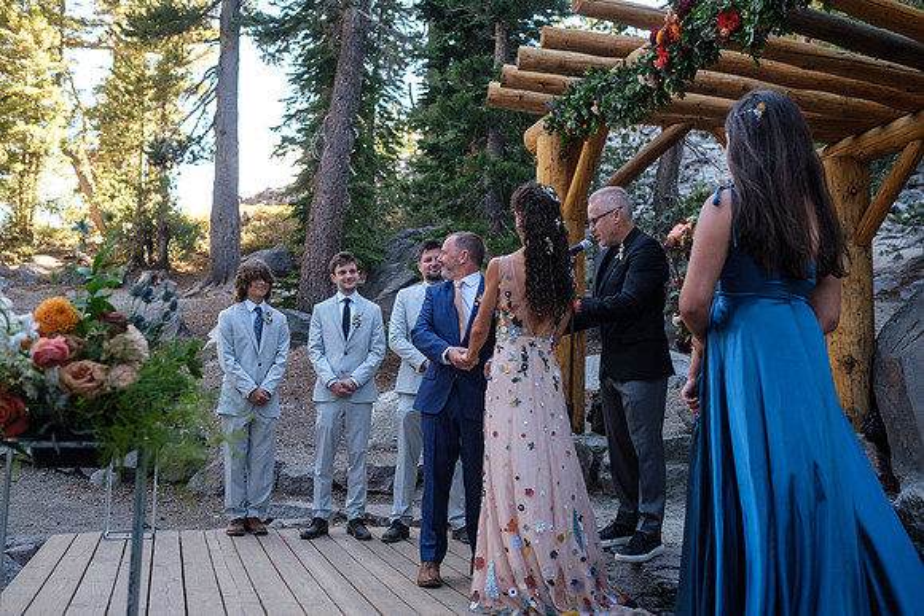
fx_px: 899
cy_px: 308
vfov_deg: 37.9
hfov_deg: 54.4
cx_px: 462
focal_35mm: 35
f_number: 2.8
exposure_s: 1/75
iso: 160
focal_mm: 23
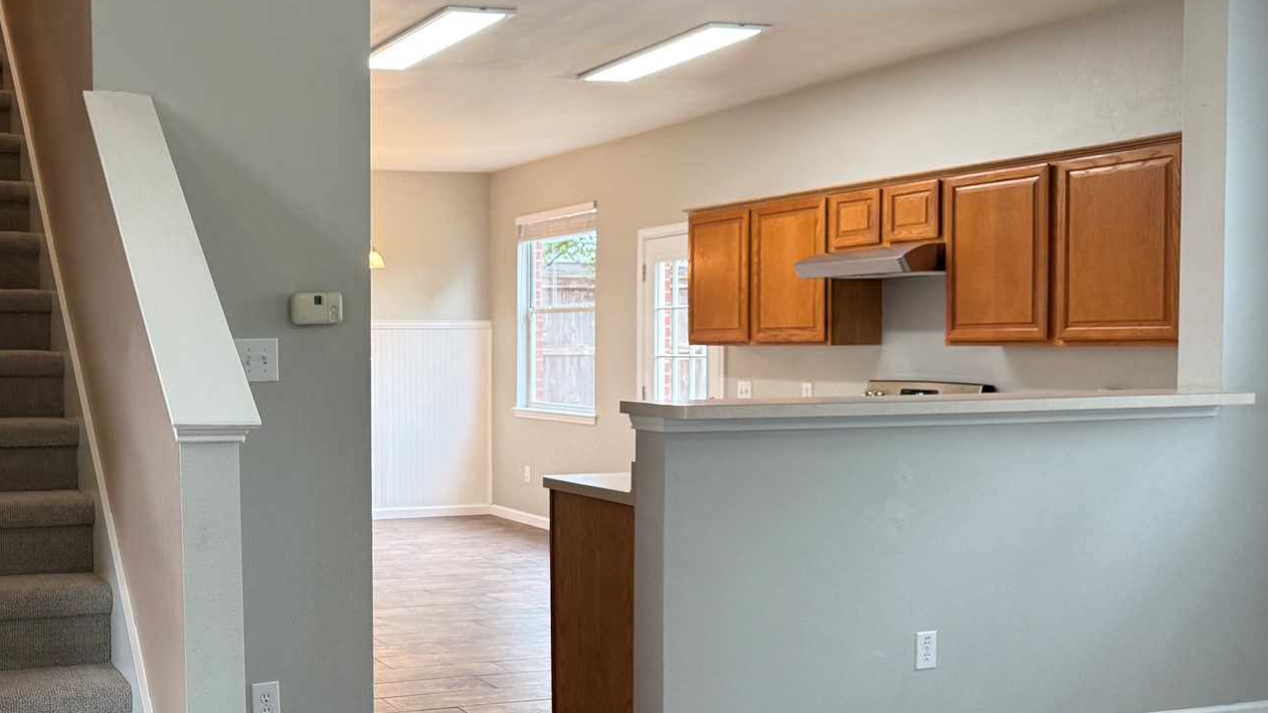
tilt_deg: -2.5
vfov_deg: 28.3
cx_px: 306
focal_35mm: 42
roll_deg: +0.1
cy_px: 393
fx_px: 1412
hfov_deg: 46.5
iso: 200
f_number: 1.78
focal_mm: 6.76
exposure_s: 1/120
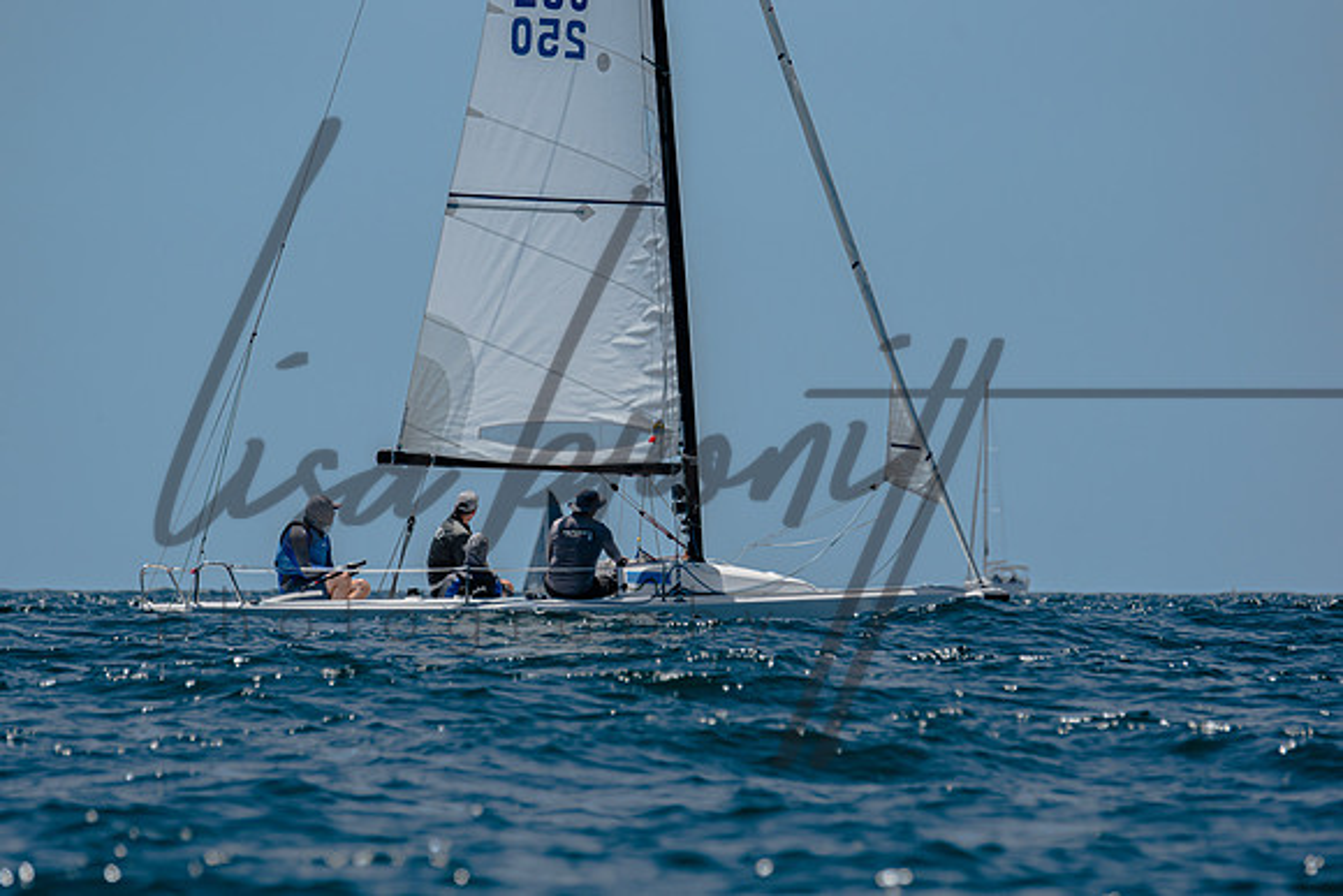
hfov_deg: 4.2
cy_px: 448
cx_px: 672
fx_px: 18403
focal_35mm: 493
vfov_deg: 2.8
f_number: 5.6
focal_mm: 320
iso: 200
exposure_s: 1/2000
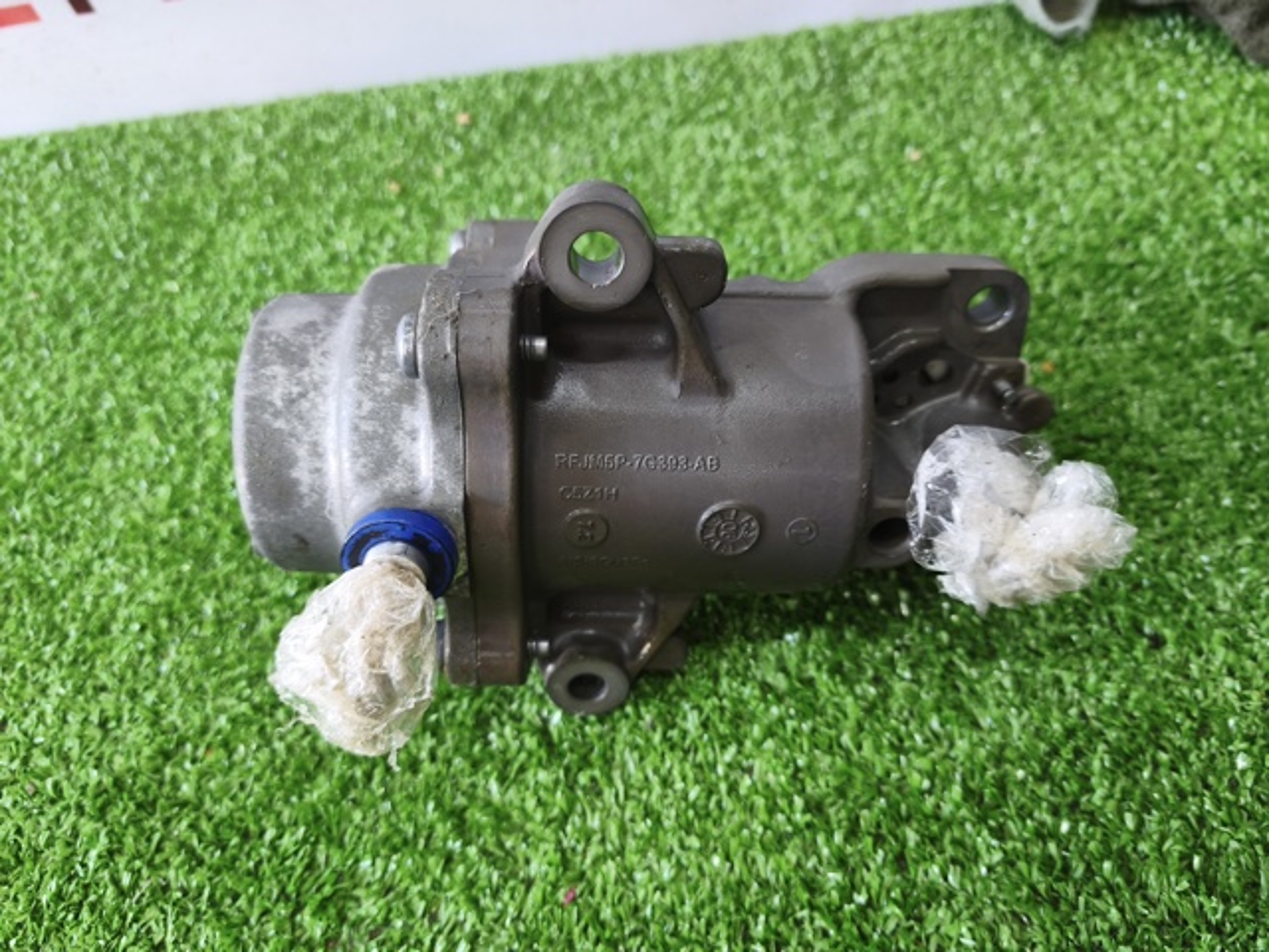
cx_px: 634
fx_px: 843
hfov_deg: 73.9
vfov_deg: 58.9
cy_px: 476
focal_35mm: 23
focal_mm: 5.35
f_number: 1.7
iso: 320
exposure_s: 1/43.3
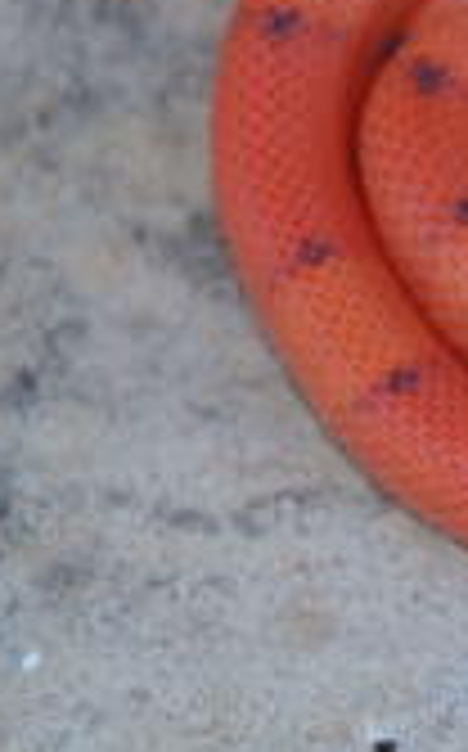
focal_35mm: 385
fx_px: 7877
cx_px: 904
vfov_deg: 5.5
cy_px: 324
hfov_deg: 3.4
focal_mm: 70
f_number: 4.5
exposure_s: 1/160
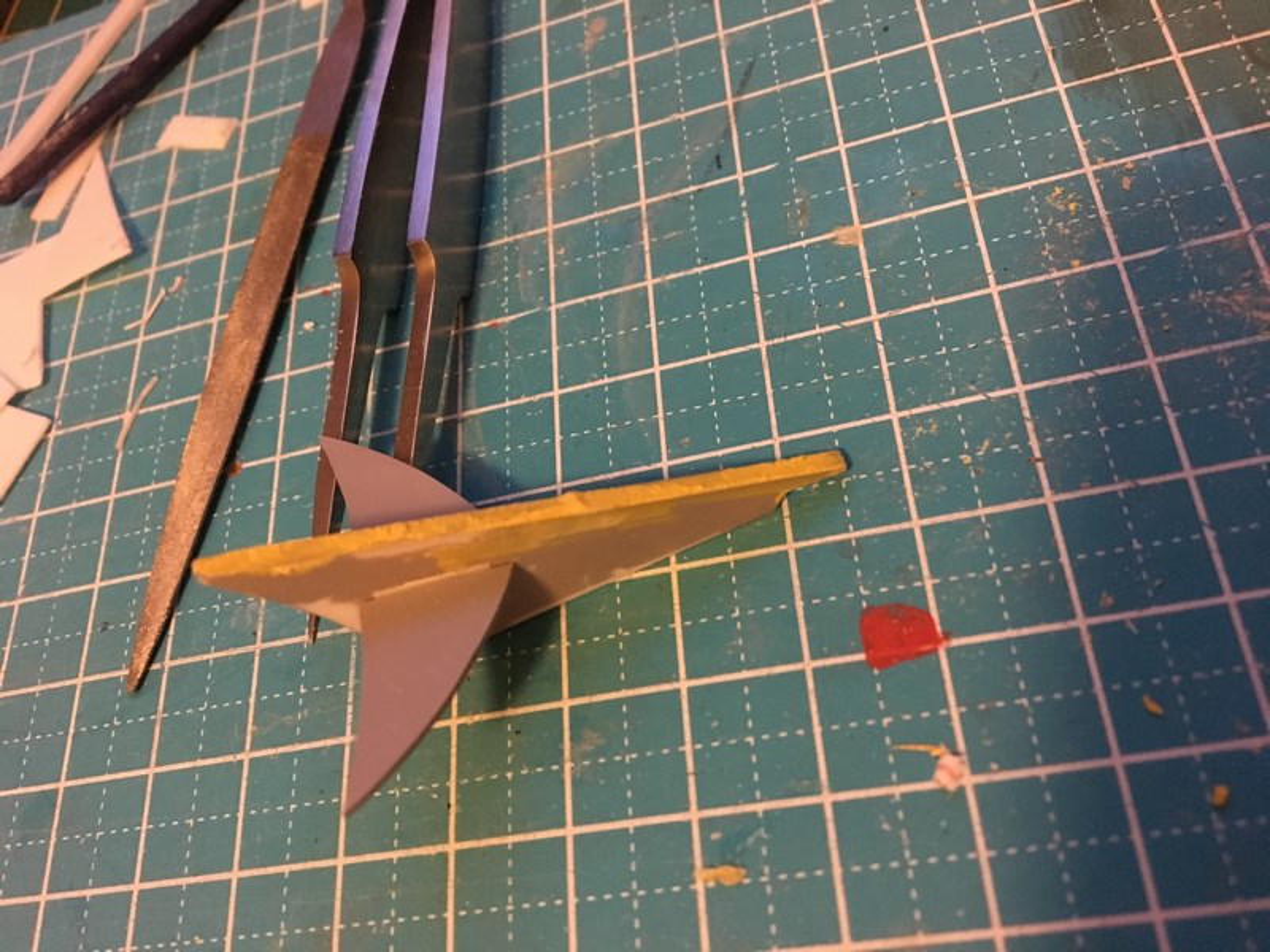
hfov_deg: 61.7
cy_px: 476
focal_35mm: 29
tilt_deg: -57.5
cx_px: 635
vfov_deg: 48.2
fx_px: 1064
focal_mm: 4.15
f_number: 2.2
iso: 320
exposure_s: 1/17
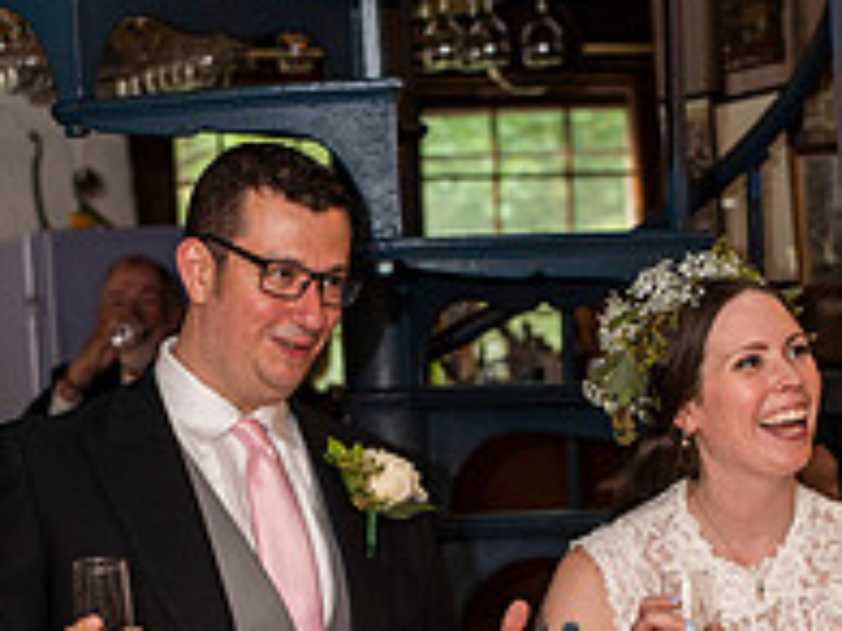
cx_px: 410
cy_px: 700
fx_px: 2698
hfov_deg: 17.7
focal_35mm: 111
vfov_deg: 13.1
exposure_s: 1/100
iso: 500
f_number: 3.2
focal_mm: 50
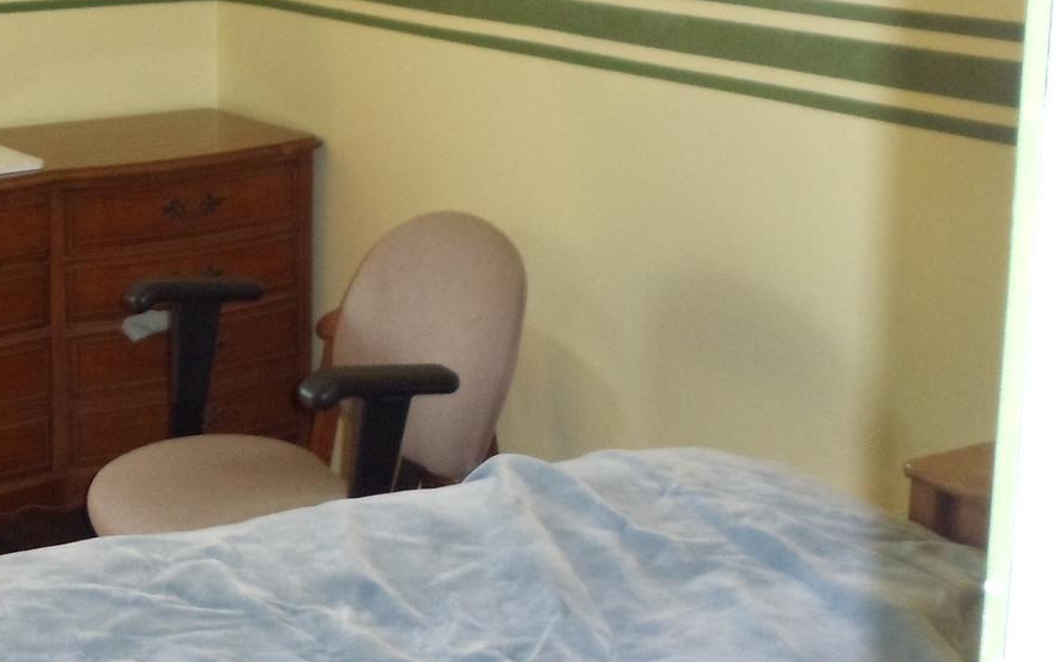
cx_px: 8
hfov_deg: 18.8
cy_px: 255
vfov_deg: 12.1
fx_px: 3118
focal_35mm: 108
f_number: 3.5
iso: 400
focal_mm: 6
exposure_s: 1/30
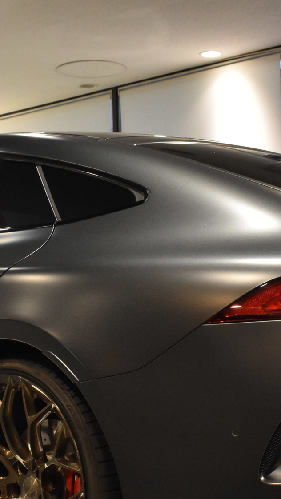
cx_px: 128
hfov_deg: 16.1
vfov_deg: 27.8
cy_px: 363
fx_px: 996
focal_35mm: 75
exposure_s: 1/30
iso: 2200
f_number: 8
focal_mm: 21
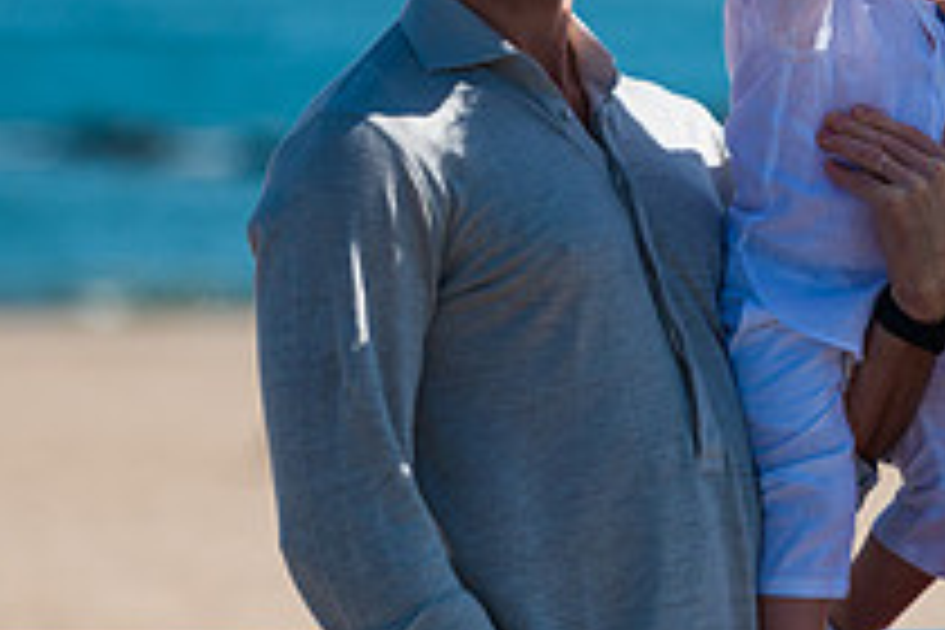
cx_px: 968
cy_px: 140
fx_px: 10132
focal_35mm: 386
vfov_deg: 3.6
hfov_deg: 5.3
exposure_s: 1/5000
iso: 200
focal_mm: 140
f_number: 3.2
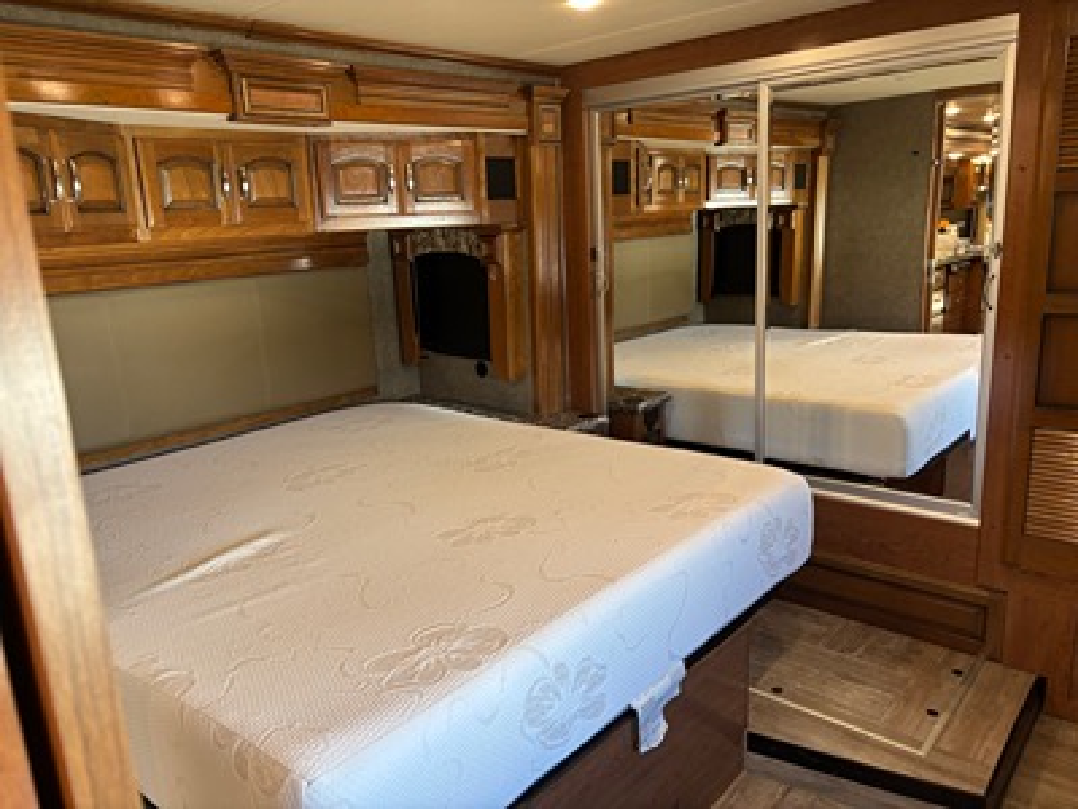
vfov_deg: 53.1
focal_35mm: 26
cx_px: 539
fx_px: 810
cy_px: 404
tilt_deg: -13.6
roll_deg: +2.9
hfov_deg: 67.3
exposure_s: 1/60
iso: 200
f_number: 1.6
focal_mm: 5.96
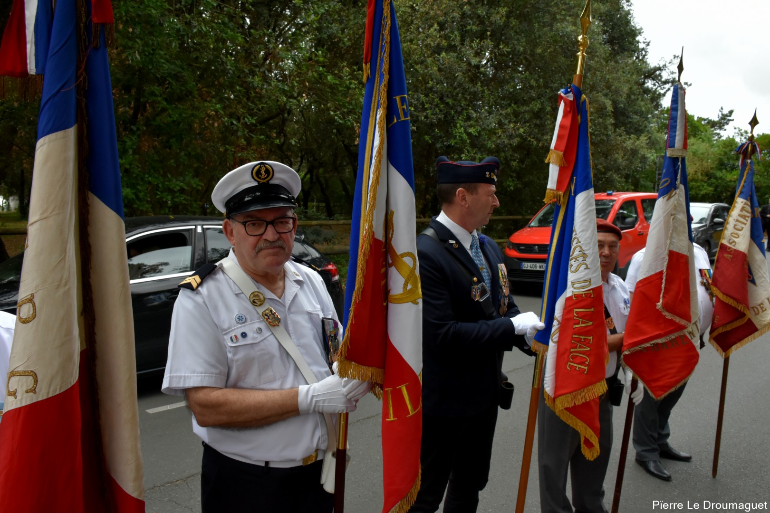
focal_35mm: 30
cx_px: 385
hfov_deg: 61.9
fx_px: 642
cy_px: 256
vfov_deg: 43.6
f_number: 8
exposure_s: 1/500
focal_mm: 20
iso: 800
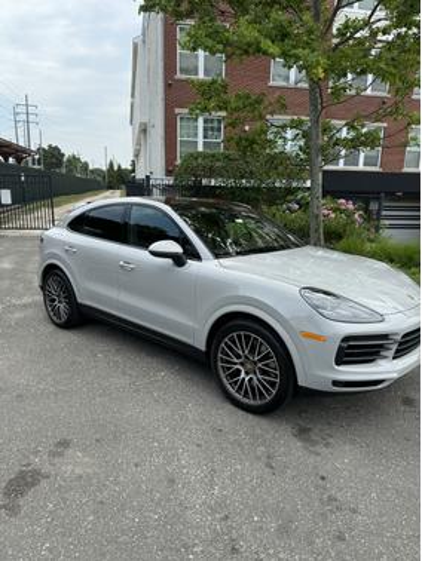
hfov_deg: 56.9
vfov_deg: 71.6
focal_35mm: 24
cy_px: 280
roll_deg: -2.7
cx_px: 211
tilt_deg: -11.8
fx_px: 390
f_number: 1.78
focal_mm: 6.76
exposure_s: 1/1767
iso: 80
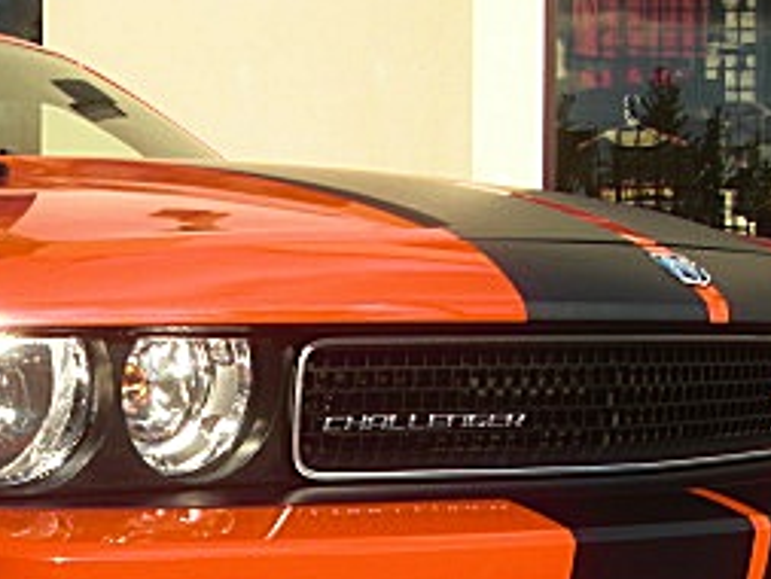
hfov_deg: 21.2
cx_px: 122
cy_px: 533
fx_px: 2028
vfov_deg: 16.0
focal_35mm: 91
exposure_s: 1/500
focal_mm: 6.3
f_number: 2.8
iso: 50
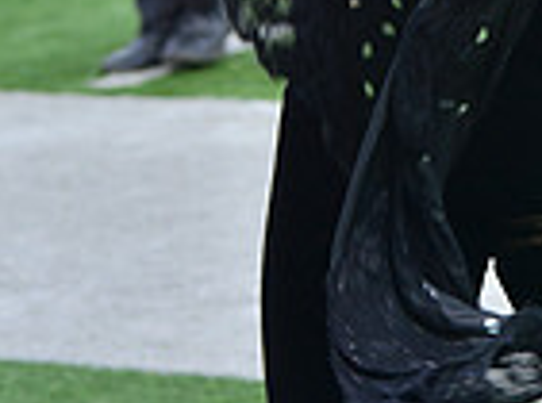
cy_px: -357
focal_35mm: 246
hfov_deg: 8.1
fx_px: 3842
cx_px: 379
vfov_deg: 5.9
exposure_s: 1/640
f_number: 5.6
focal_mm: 80
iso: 200
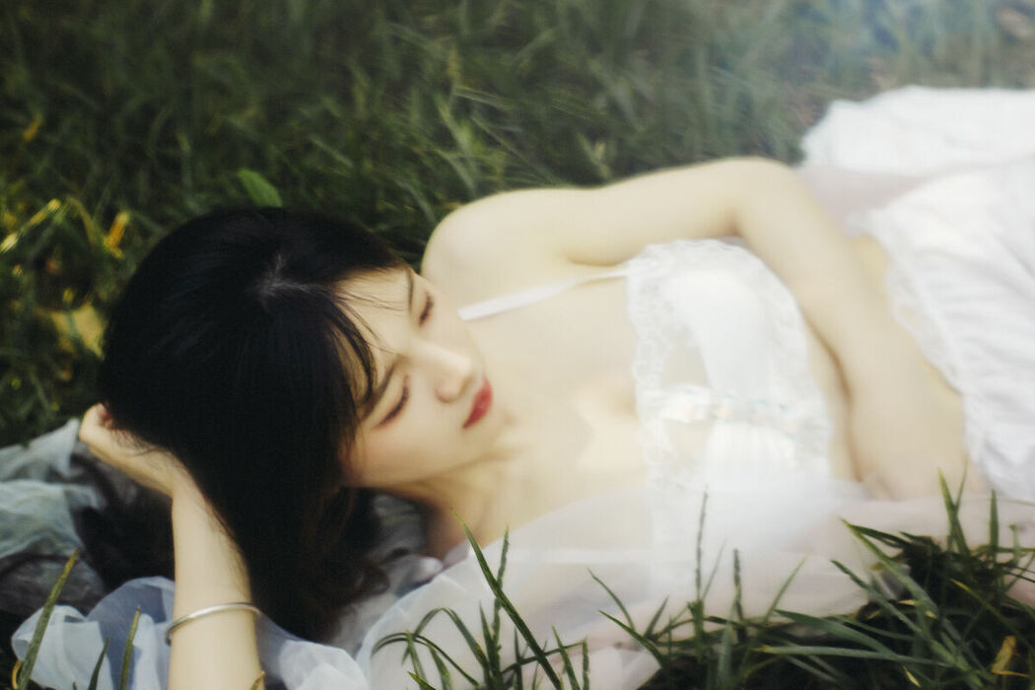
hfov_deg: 39.6
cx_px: 518
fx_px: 1437
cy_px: 345
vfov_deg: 27.0
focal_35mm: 50
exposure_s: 1/100
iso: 100
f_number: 4
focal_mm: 50
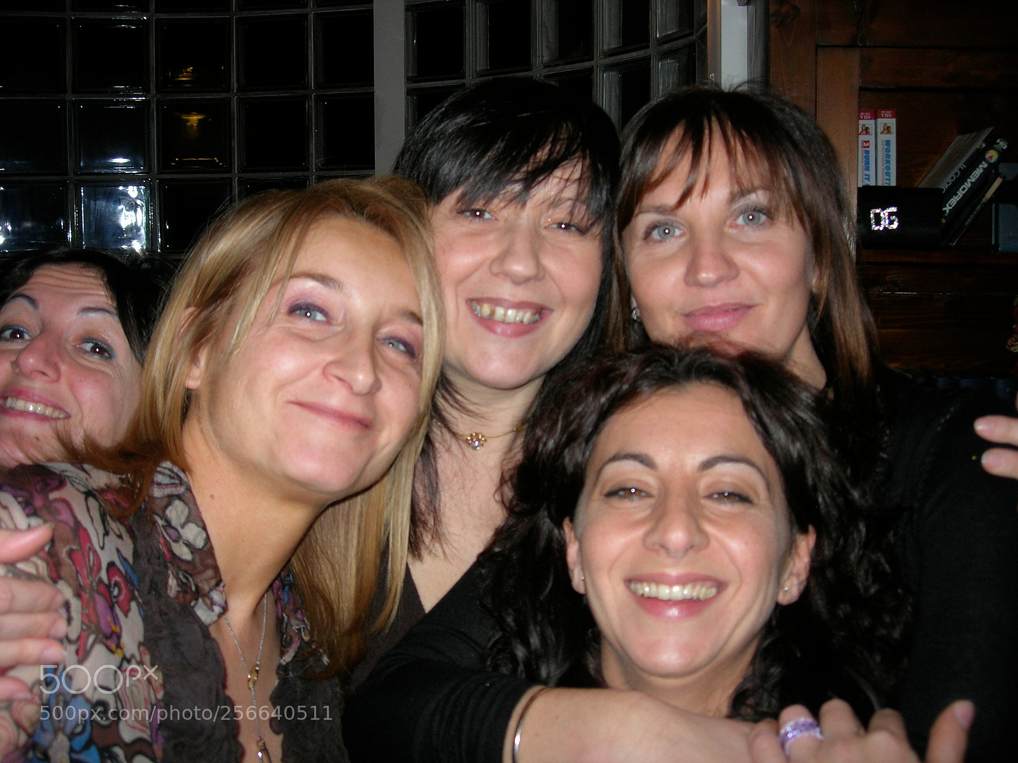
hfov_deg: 49.0
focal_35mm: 38
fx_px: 1118
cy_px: 382
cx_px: 509
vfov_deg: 37.7
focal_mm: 7.8
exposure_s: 1/60.1
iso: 64
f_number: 2.8
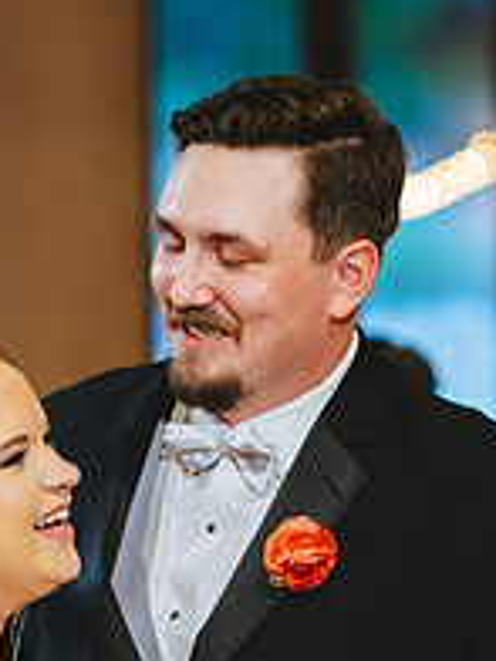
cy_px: 695
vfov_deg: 7.0
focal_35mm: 281
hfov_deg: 5.3
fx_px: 5368
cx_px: 152
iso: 1600
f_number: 2
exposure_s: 1/125
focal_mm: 85
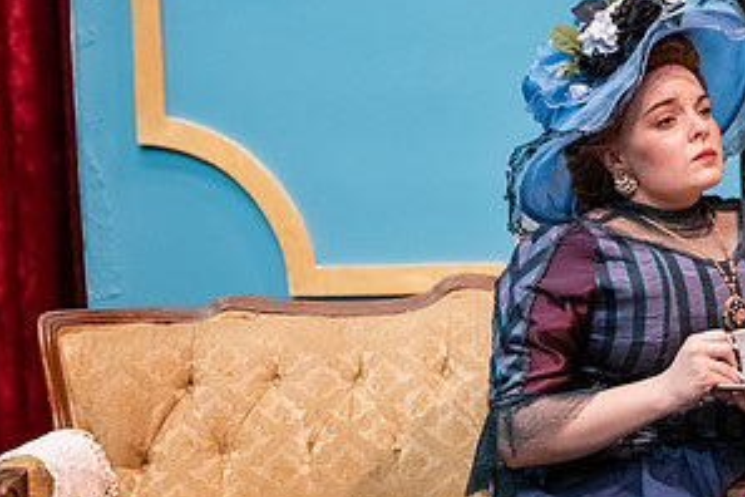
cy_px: 295
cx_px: 712
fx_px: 4449
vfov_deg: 6.4
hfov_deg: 9.5
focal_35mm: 215
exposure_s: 1/200
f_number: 3.2
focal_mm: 110
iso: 3200
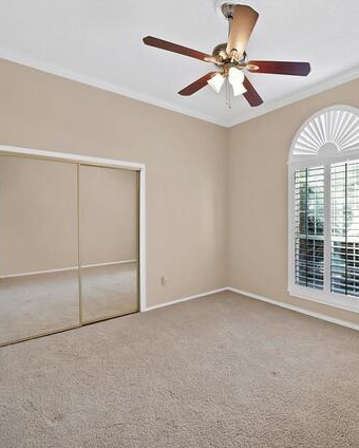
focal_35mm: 17
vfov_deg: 89.6
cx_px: 266
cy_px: 224
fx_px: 225
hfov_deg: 72.1
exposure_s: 1/4
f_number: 9
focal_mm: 12
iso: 640
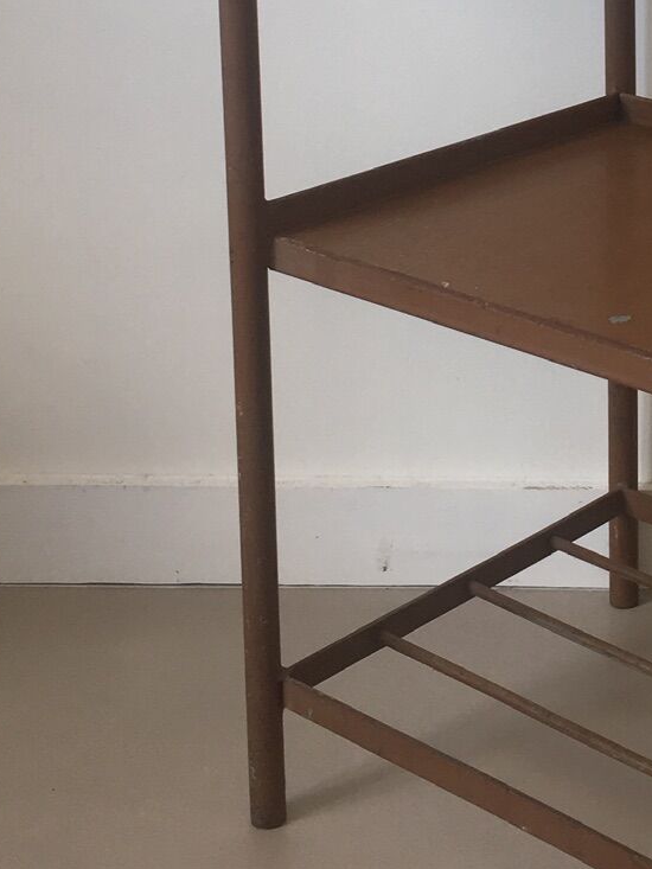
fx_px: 2034
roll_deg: -0.4
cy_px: -39
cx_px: 646
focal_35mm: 81
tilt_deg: -13.4
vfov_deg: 23.0
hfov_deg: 17.8
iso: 32
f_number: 2.2
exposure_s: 1/50
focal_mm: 4.15
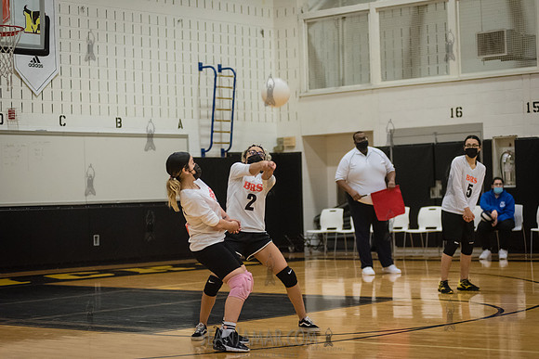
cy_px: 180
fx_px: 1198
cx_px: 270
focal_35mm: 80
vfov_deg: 17.1
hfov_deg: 25.4
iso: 5000
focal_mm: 80
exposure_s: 1/400
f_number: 3.2
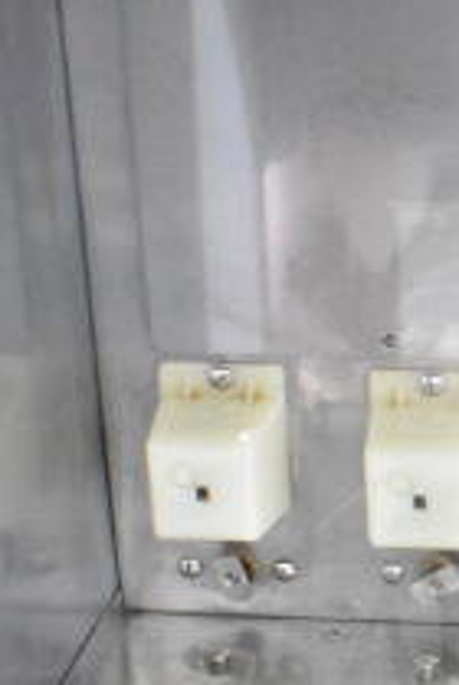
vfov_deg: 17.3
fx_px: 2249
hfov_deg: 11.2
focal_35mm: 118
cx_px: 679
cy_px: 459
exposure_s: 1/30
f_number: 3.5
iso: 8000
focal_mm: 18
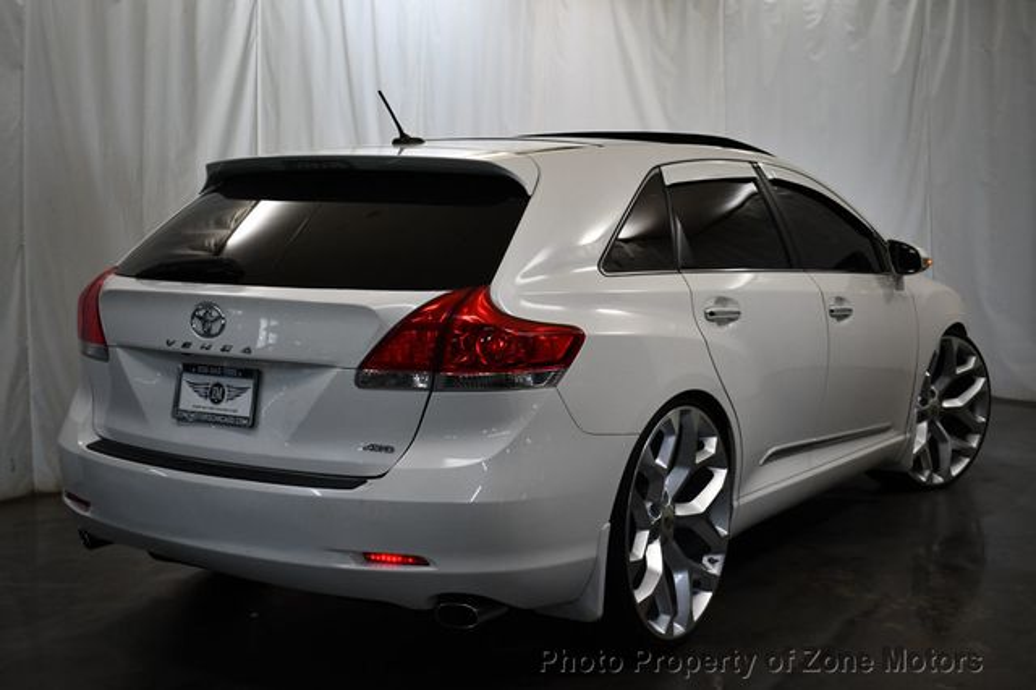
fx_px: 1381
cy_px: 345
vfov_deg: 28.0
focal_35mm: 48
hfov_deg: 41.1
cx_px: 518
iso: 800
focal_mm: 32
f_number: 4.5
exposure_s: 1/200
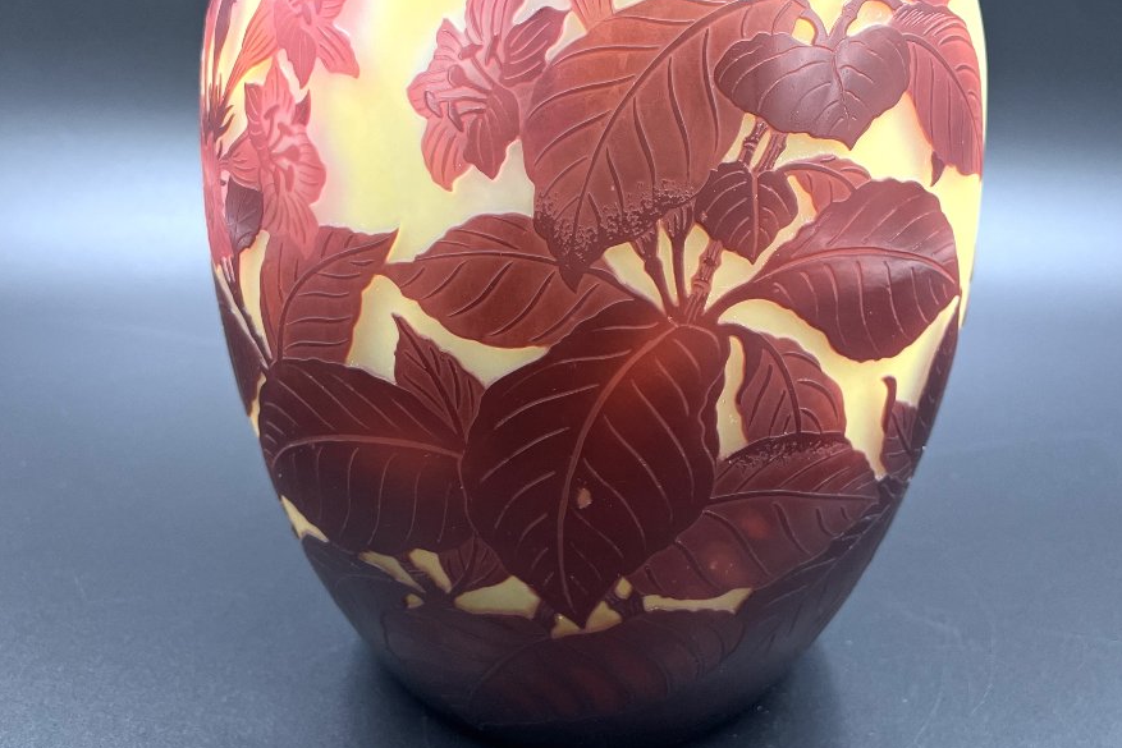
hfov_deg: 51.9
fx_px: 1153
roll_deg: +1.9
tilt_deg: -11.4
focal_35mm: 37
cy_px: 120
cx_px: 567
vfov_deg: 34.5
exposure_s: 1/121
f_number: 1.6
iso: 125
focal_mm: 5.1
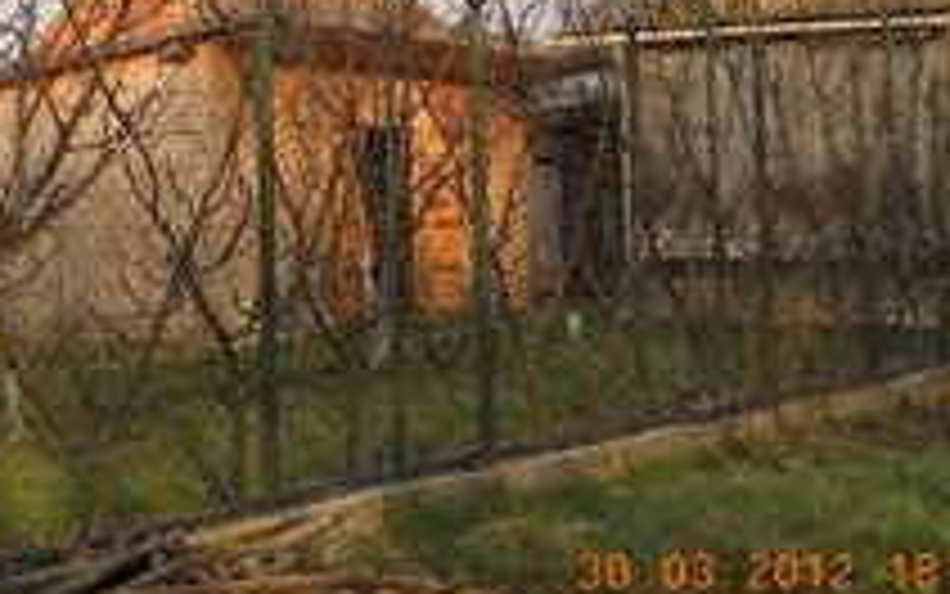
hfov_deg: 28.4
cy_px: 97
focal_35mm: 72
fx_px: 1865
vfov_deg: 17.9
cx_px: 306
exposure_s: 1/200
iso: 80
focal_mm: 6.72
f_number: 3.1
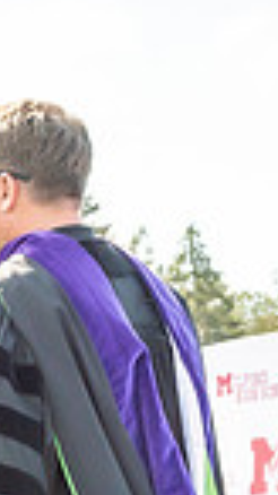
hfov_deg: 5.7
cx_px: -70
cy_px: 726
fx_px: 2768
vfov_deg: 9.9
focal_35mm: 211
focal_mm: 29
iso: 200
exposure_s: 1/500
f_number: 7.1
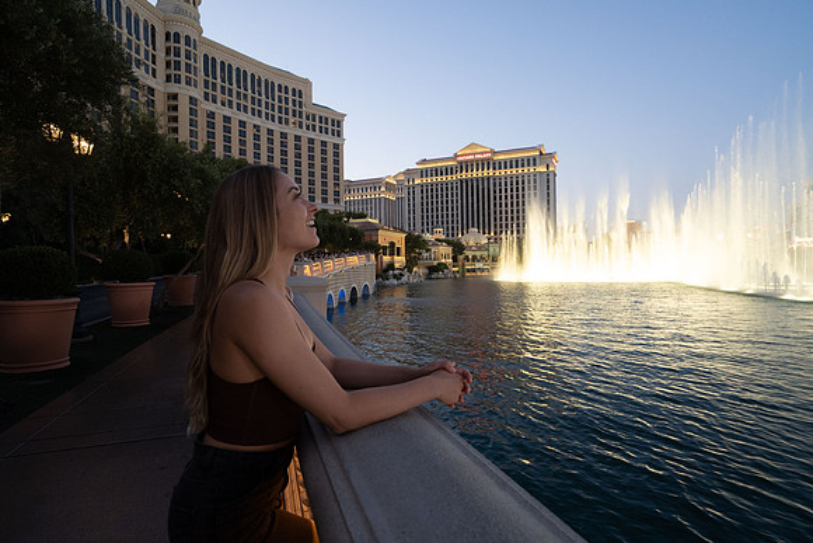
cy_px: 272
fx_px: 429
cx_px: 406
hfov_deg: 86.9
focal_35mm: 19
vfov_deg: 64.6
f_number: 5.6
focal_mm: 19
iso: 2500
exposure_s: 1/60
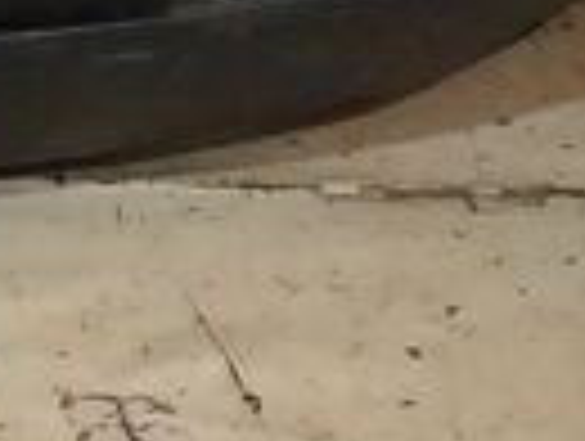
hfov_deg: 8.3
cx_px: -909
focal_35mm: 215
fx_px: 3640
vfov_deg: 6.7
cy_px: -490
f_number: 1.9
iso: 160
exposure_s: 1/33
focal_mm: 3.7
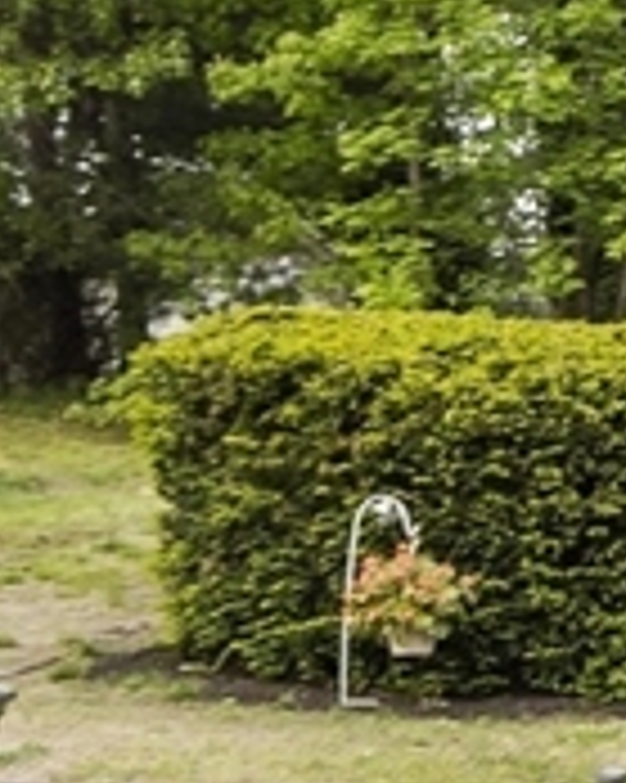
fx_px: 4219
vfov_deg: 10.4
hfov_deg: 7.6
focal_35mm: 182
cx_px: 1756
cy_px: -281
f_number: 8
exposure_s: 1/125
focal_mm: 22
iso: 250
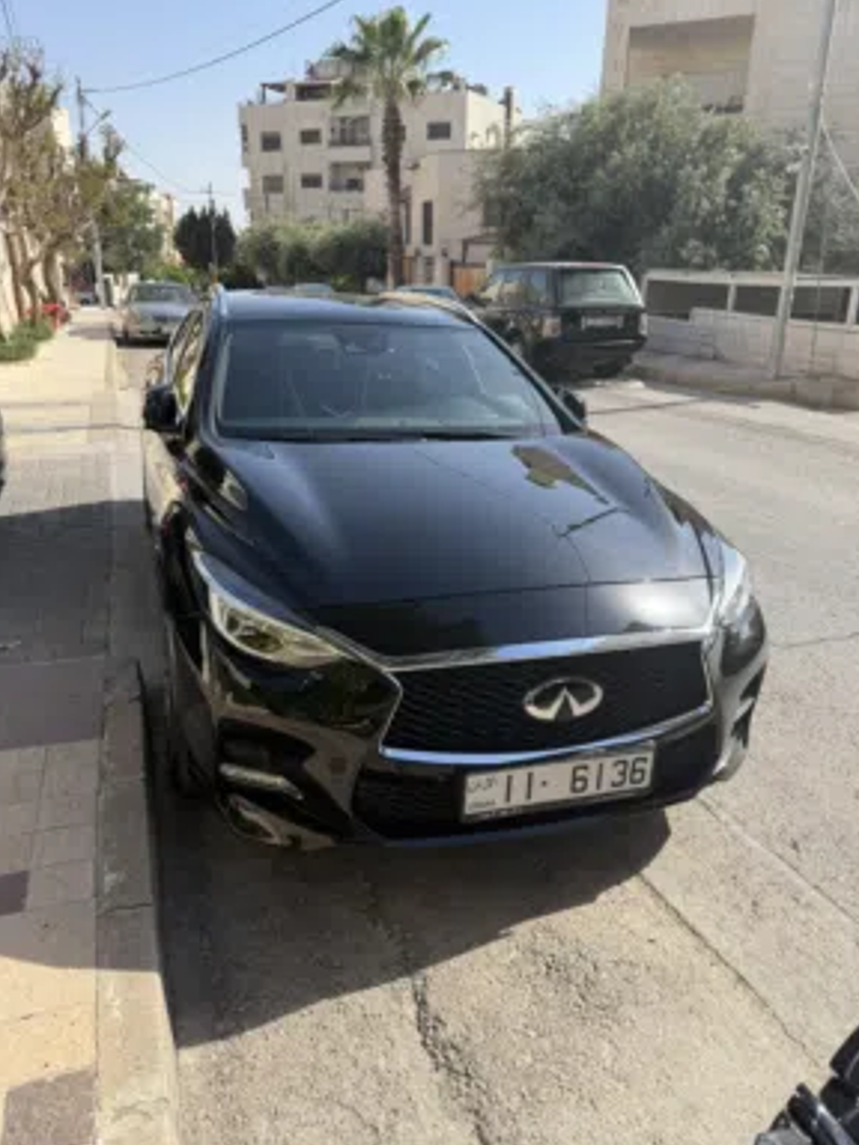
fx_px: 827
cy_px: 561
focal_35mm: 25
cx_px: 421
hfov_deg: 54.9
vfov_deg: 69.4
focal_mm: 6.76
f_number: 1.78
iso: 80
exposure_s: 1/2232
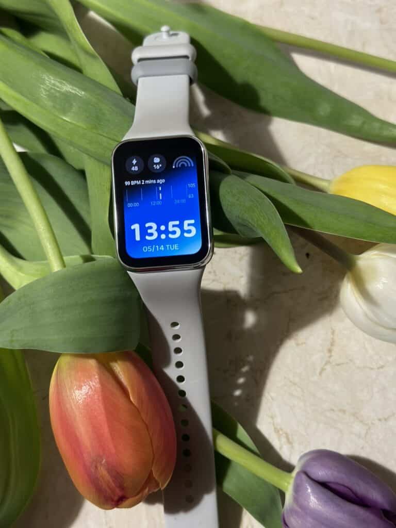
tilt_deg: -72.4
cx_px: 198
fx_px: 732
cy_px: 264
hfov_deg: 30.3
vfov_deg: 39.7
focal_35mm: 48
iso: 250
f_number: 1.78
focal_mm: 6.86
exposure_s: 1/33
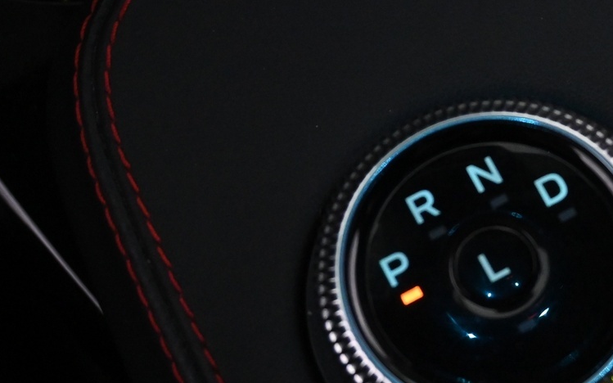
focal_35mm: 109
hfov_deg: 18.5
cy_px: 167
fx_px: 1823
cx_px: 644
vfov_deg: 12.0
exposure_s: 1/50
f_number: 5
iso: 4000
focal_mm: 33
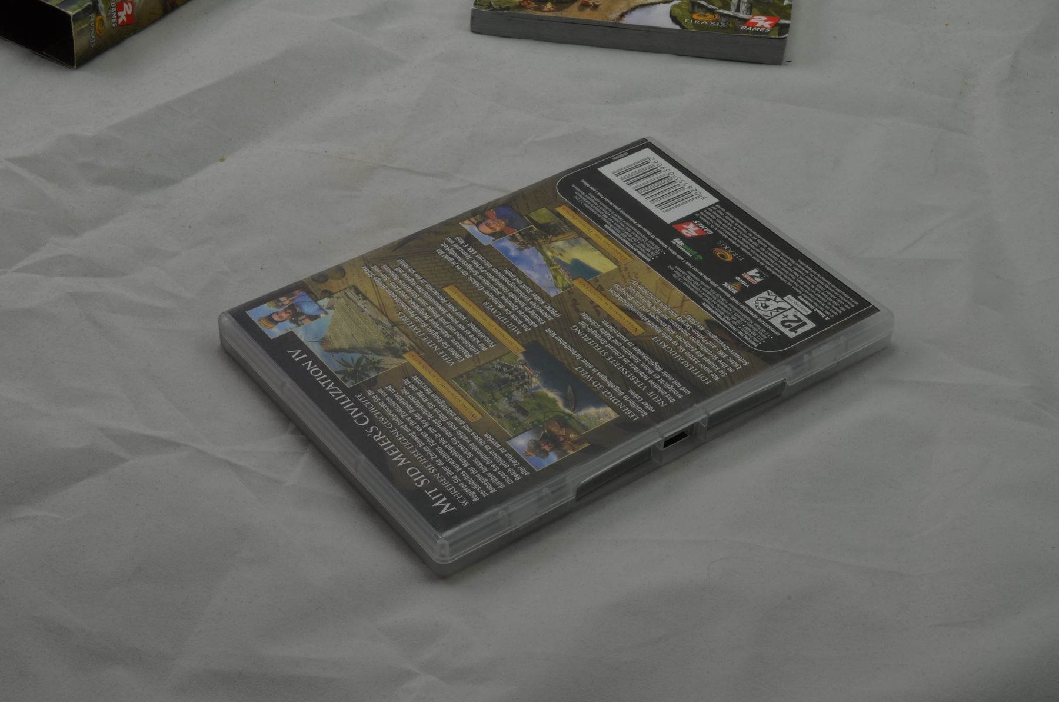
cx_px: 530
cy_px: 351
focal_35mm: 60
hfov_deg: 33.5
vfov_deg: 22.5
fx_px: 1762
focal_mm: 40
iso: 100
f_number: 20
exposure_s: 1/3
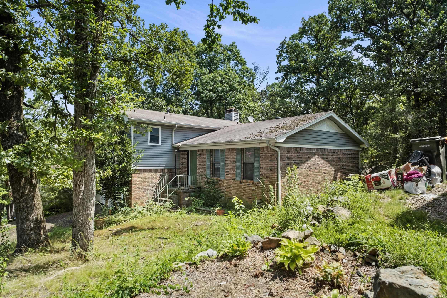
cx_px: 224
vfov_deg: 57.2
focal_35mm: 22
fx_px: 273
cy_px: 149
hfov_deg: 78.6
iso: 400
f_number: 4
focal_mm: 14.5
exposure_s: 1/640
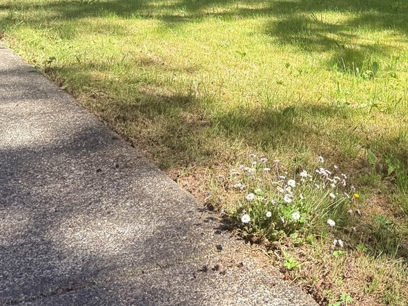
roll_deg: -1.3
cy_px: -23
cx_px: 399
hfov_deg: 28.2
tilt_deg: -4.8
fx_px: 766
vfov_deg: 21.5
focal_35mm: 65
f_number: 1.78
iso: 80
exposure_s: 1/1005
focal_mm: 6.76
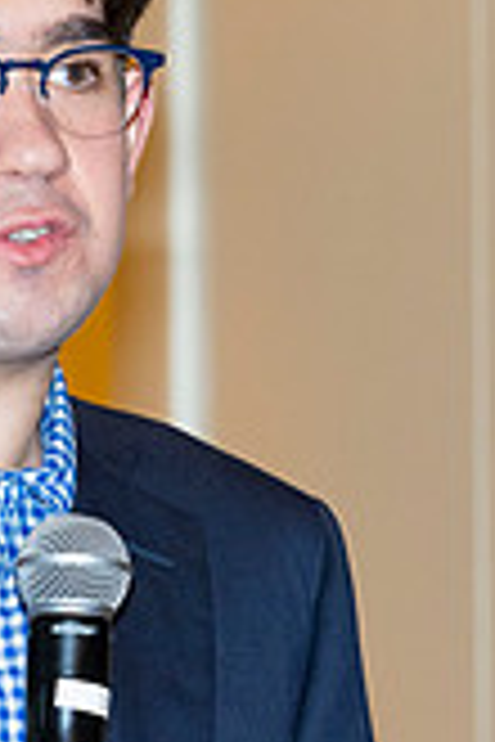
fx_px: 10126
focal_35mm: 491
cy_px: 711
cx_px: 188
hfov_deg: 2.8
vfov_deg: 4.2
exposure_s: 1/100
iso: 1000
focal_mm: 120
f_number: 5.6
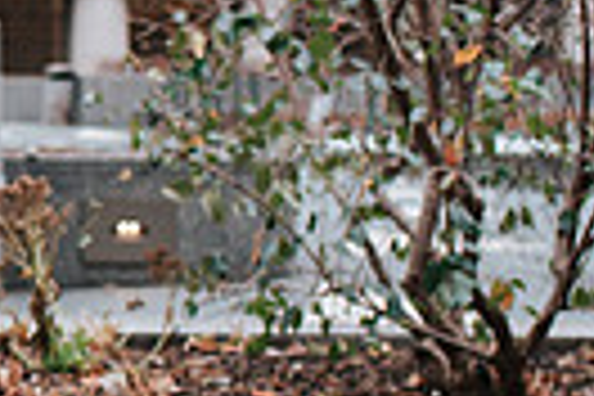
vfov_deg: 7.9
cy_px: 48
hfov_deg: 10.9
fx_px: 2871
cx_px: -534
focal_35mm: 174
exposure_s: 1/320
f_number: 3.2
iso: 450
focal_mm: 35
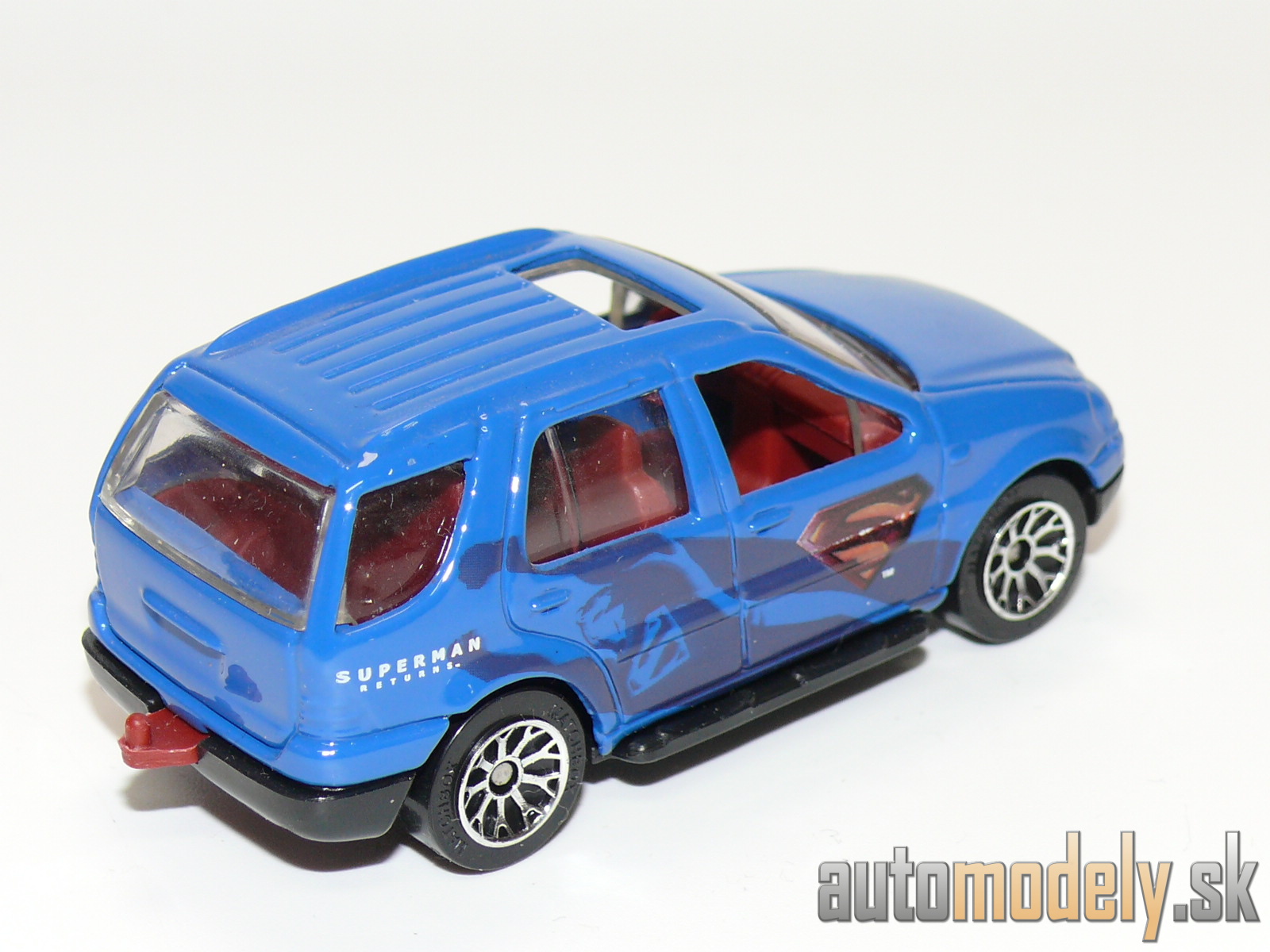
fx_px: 3962
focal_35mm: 108
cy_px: 476
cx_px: 635
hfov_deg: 18.2
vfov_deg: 13.7
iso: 100
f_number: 4
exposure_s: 1/30
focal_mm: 13.8
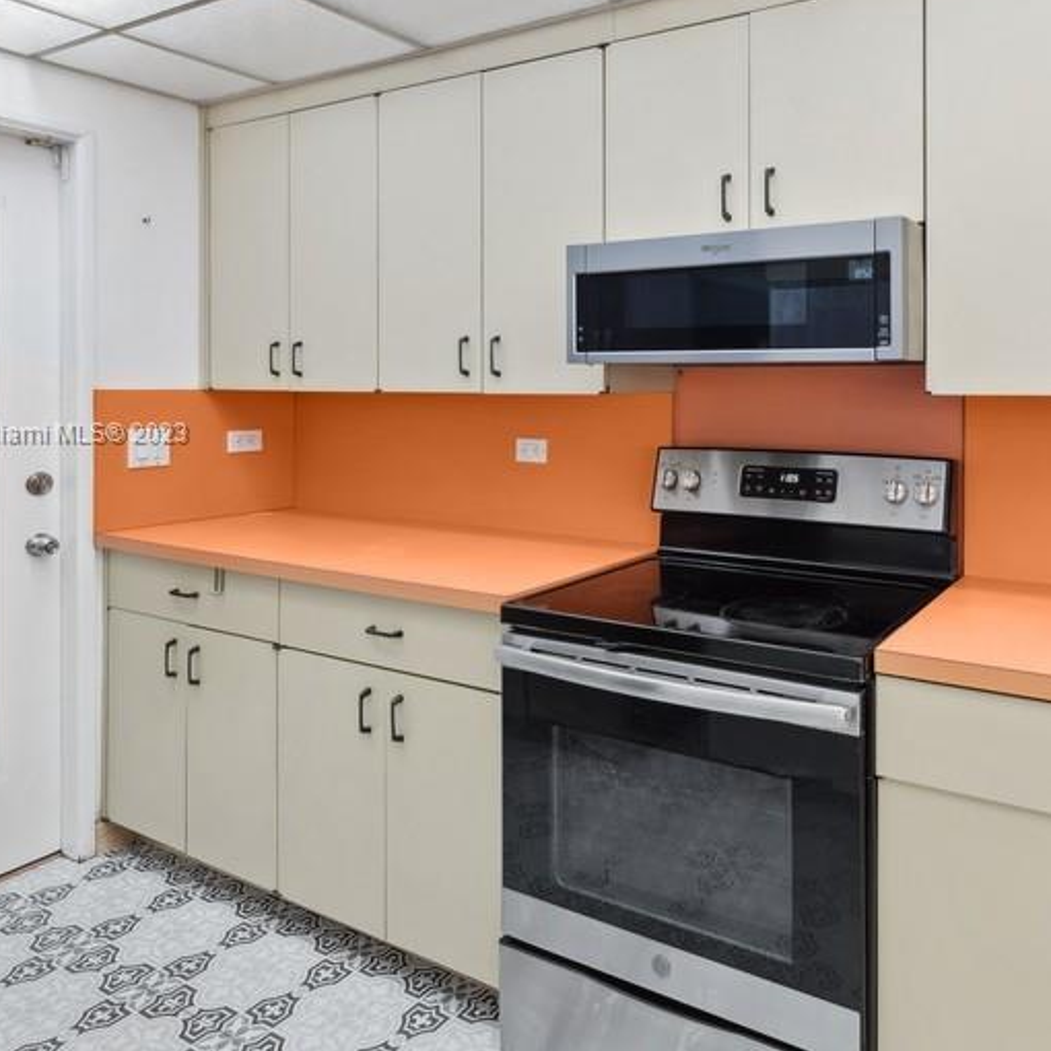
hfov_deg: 62.7
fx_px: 824
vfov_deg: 64.6
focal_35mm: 24
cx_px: 737
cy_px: 435
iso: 200
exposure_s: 1/2.5
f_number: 9
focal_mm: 16
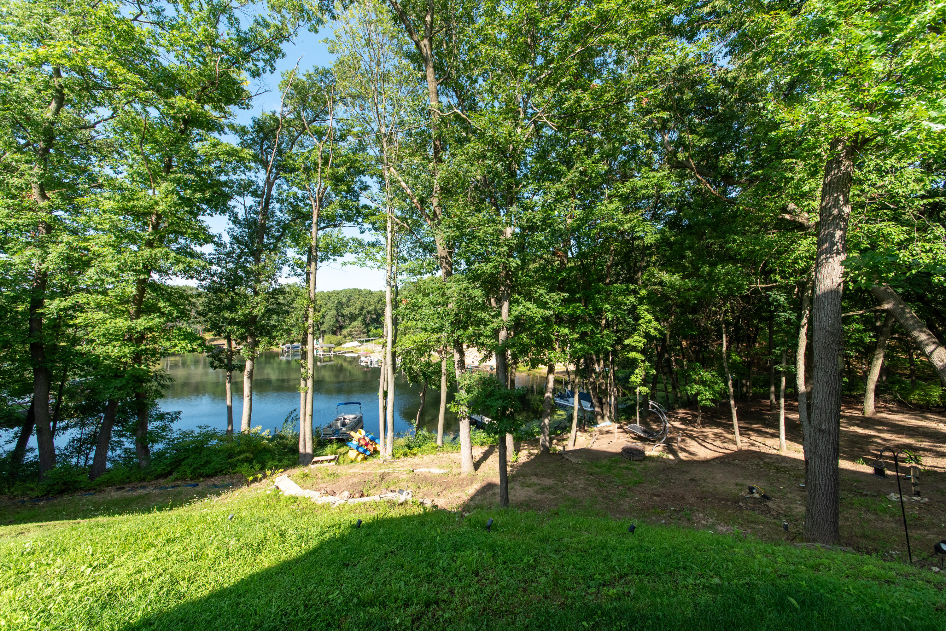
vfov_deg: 90.0
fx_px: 315
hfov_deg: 112.6
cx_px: 473
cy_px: 316
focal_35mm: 12
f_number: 8
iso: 400
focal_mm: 12
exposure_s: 1/500
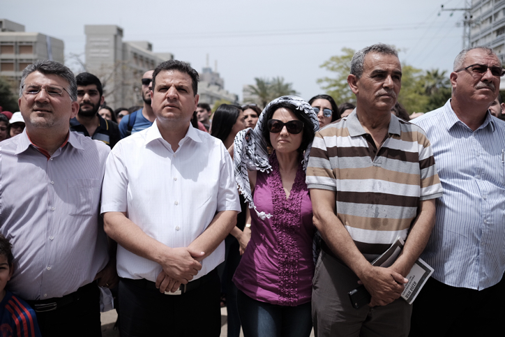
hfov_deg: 54.4
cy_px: 168
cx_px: 252
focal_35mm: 35
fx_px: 491
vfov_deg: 37.9
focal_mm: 23
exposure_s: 1/5000
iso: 200
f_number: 2
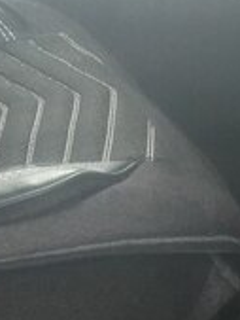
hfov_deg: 17.3
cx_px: 55
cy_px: 443
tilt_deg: -45.2
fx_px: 785
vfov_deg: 20.5
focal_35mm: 85
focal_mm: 4.15
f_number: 2.2
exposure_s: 1/33
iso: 100
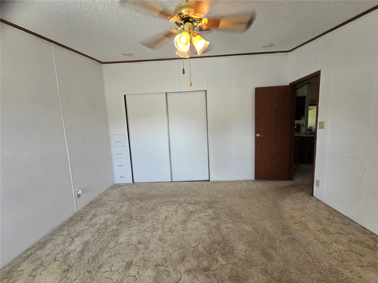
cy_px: 142
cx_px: 189
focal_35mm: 13
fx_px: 142
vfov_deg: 89.9
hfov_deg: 106.2
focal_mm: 2.2
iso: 50
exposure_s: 1/60
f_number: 2.2
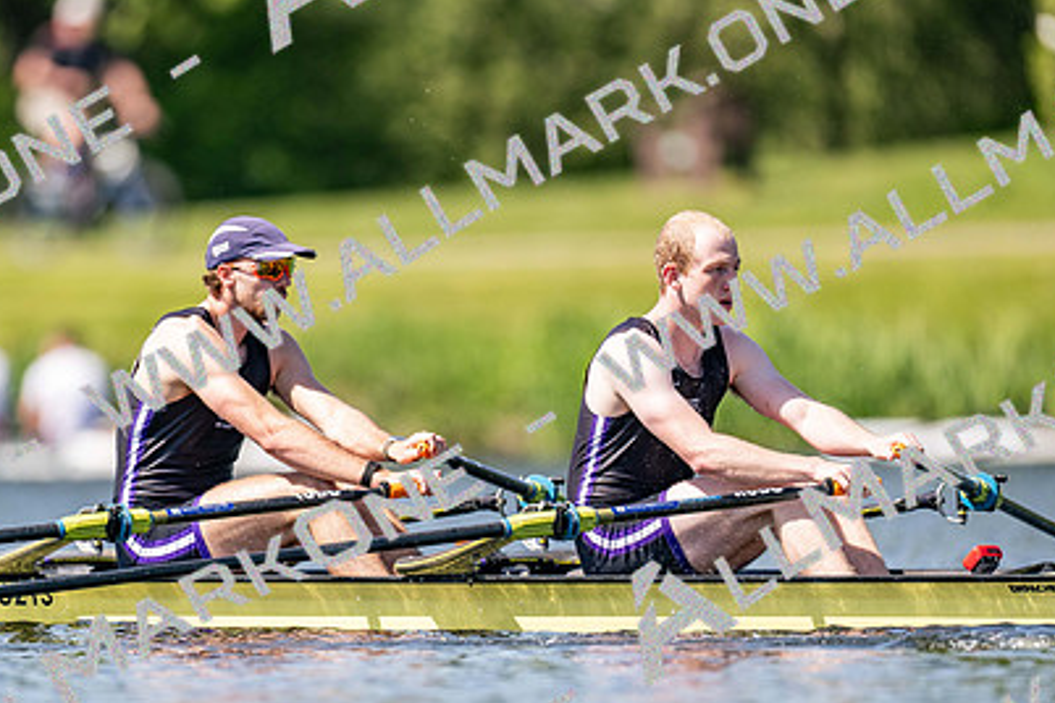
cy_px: 437
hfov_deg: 2.4
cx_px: 407
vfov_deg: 1.6
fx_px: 25377
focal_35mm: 866
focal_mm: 600
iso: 360
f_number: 4
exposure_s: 1/2500
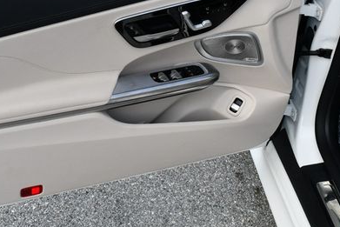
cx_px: 74
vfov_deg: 22.9
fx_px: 557
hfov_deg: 33.1
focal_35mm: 59
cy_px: 75
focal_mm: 18
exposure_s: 1/250
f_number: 8
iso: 200
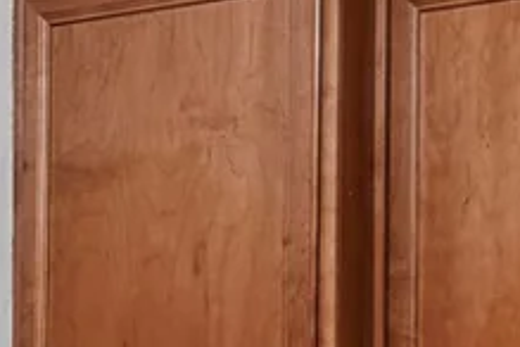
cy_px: 484
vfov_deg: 15.3
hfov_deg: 23.7
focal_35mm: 84
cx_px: 435
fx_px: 1213
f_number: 8
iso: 400
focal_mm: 18
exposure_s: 3.2
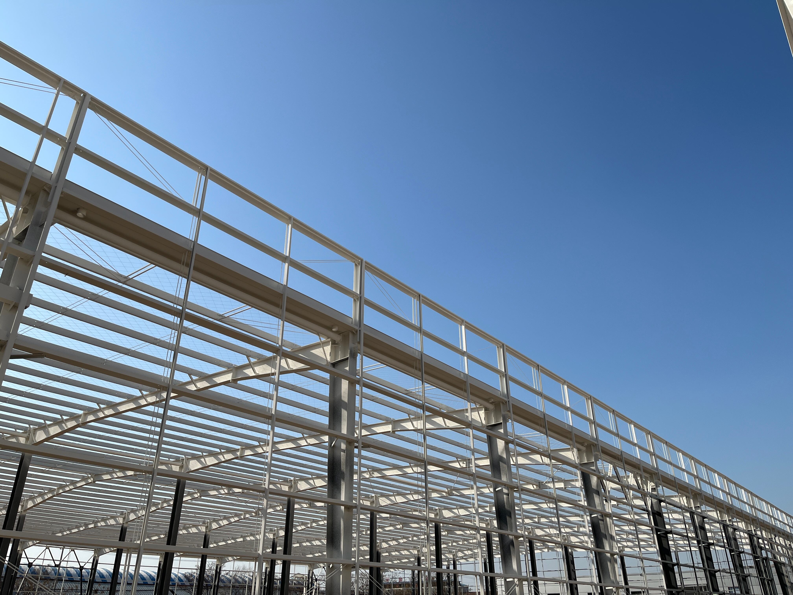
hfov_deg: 67.3
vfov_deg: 53.1
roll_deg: +1.5
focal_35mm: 26
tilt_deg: +27.9
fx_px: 596
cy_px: 298
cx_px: 396
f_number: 1.6
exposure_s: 1/5848
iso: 50
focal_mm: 5.1
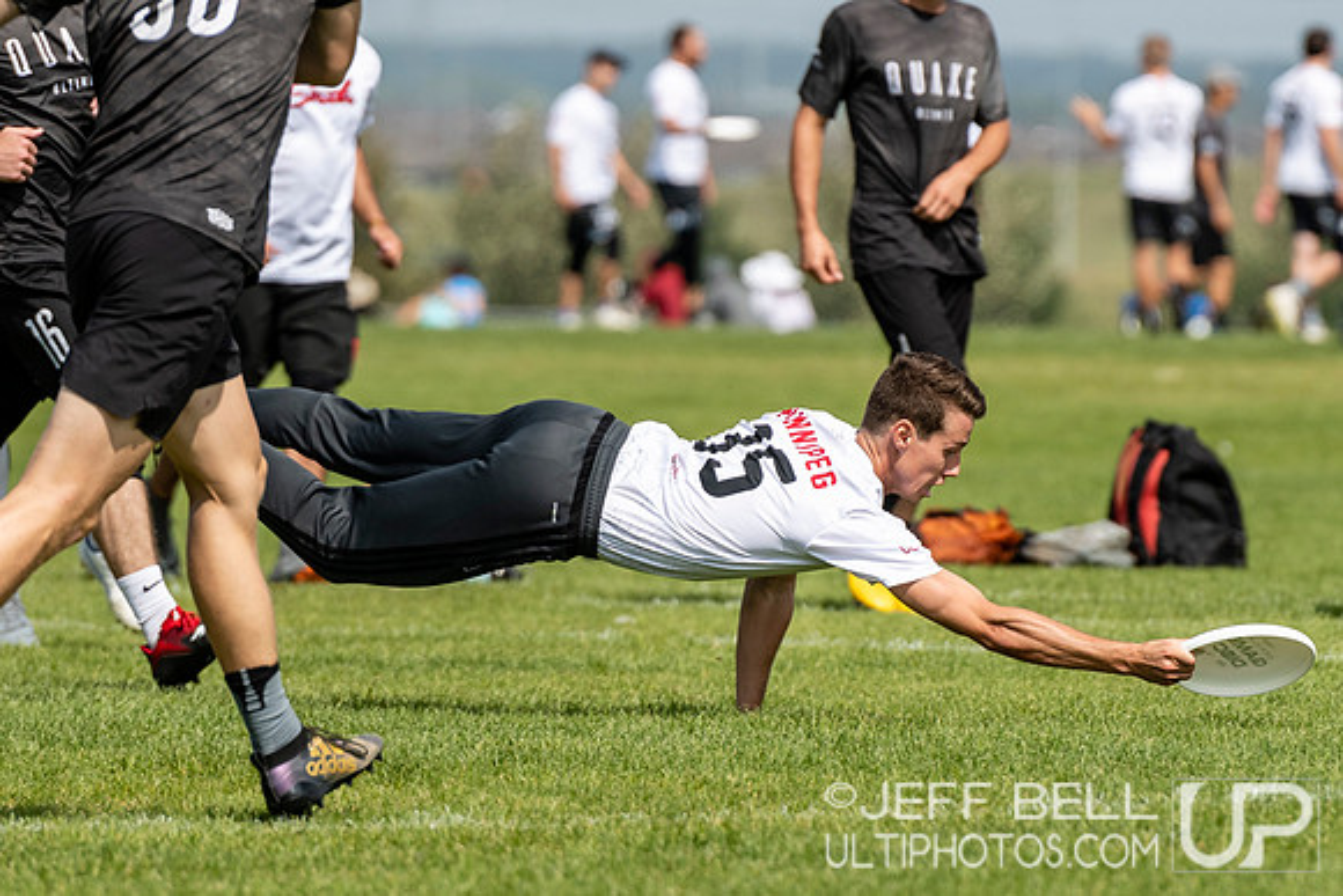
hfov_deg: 3.9
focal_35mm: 528
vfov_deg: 2.6
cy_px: 516
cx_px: 861
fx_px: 19716
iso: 200
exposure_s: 1/2500
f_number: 4
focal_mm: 200
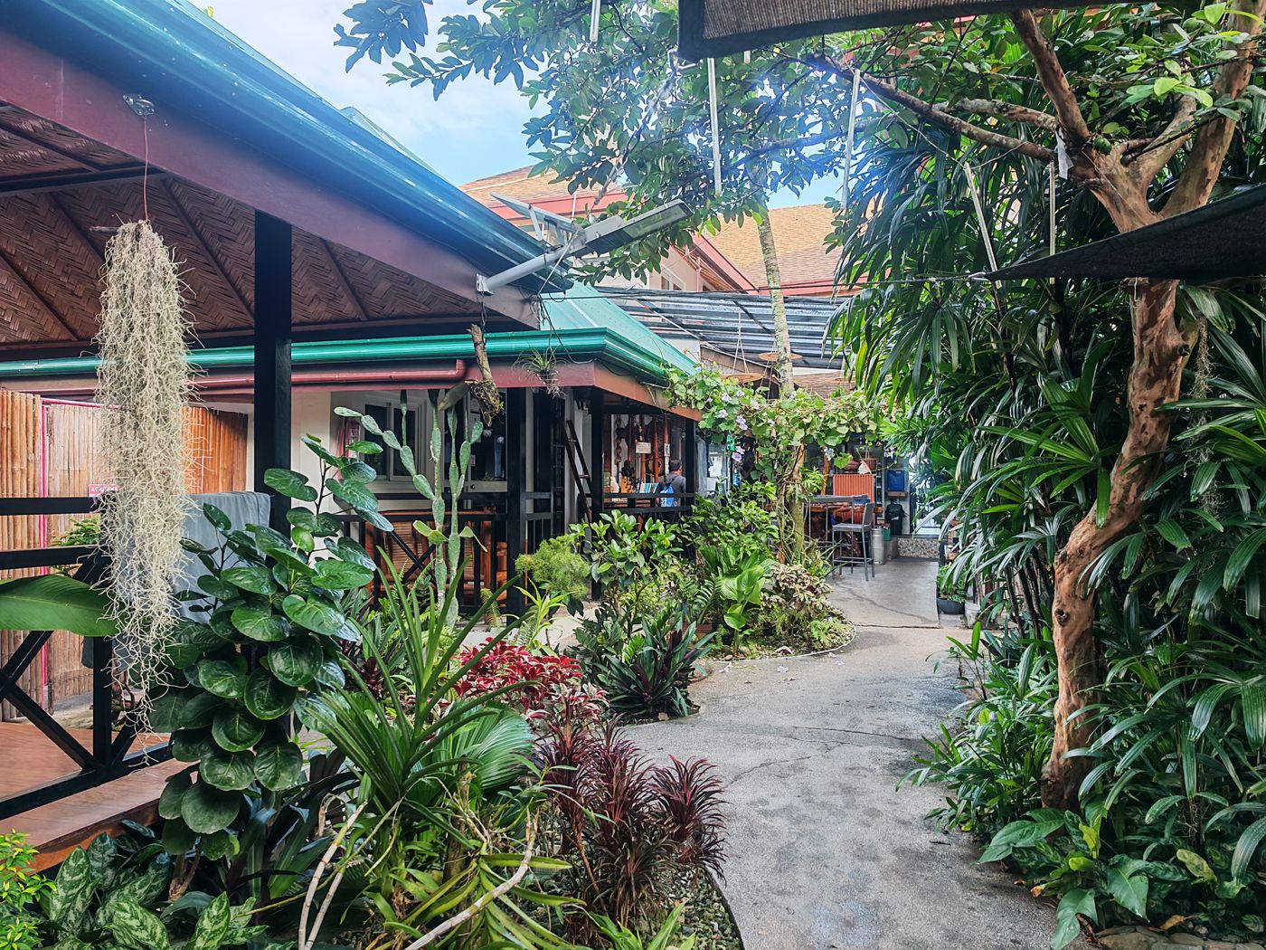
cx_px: 633
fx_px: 878
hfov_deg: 71.6
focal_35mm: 24
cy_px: 475
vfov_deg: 56.8
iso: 100
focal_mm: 6.83
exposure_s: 1/300
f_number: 2
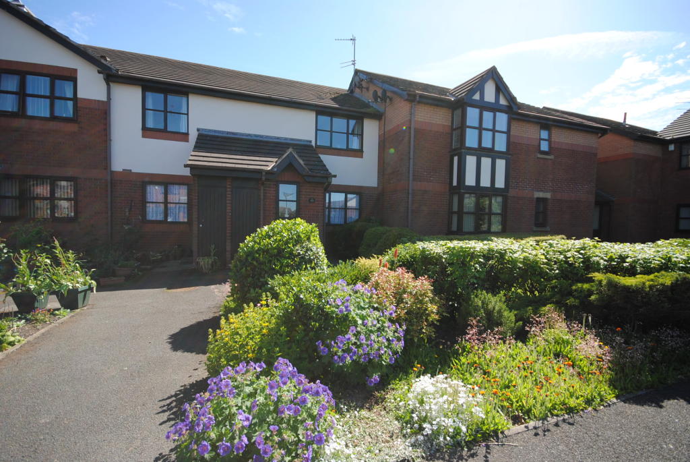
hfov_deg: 94.9
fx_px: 317
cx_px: 345
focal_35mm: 16
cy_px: 231
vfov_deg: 72.2
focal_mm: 11
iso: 100
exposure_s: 1/160
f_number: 6.3
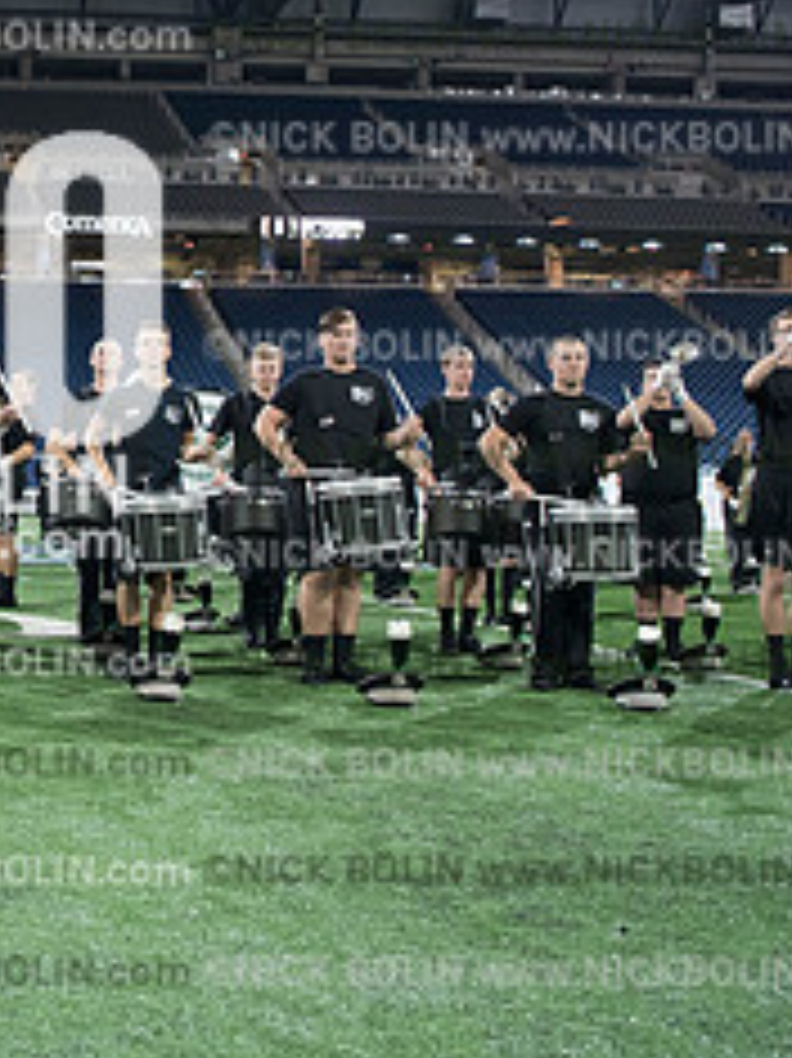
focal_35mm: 57
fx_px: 1740
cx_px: -158
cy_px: 349
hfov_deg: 23.4
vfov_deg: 33.5
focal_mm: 24
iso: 3200
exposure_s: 1/200
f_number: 3.2
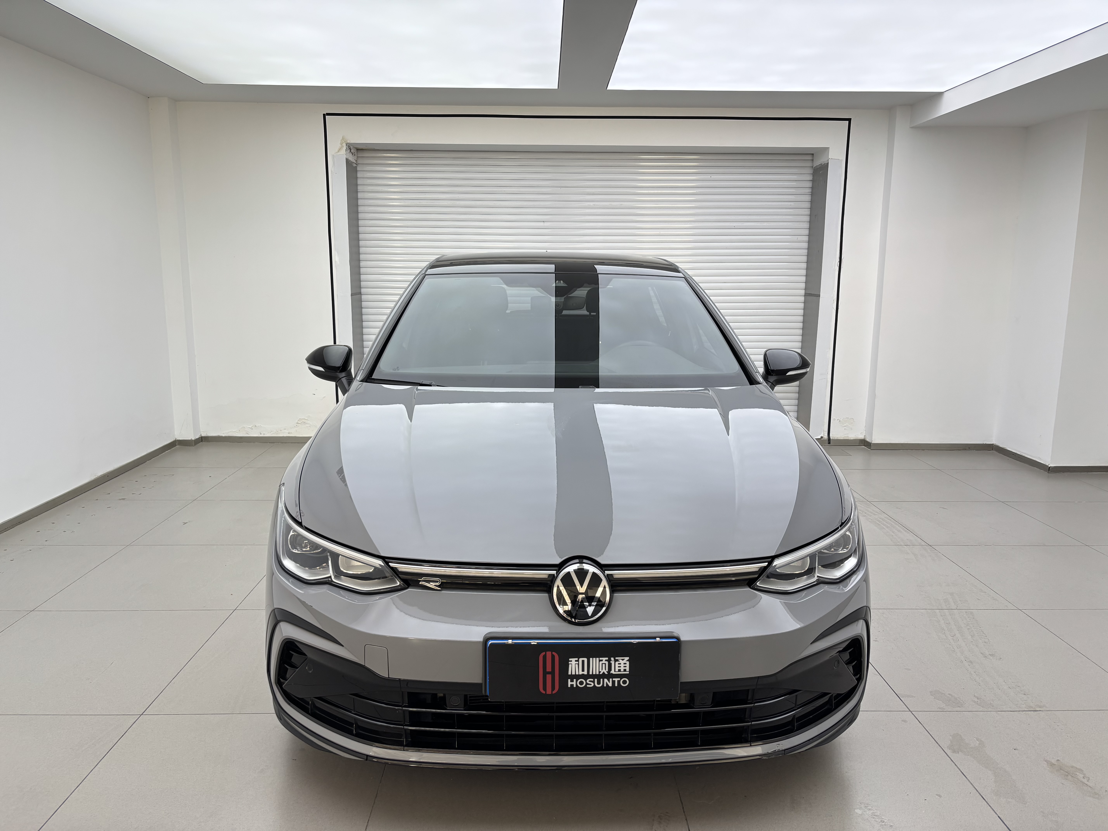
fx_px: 832
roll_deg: -0.4
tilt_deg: -10.8
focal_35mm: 26
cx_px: 554
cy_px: 416
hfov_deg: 67.3
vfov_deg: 53.1
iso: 64
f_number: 1.6
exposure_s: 1/121
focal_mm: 5.96
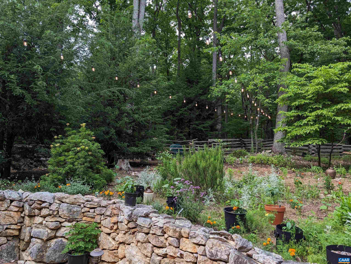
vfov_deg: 56.9
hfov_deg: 71.5
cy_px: 132
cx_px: 176
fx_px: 244
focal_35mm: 24
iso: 29
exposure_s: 1/60
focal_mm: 6.9
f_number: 1.68
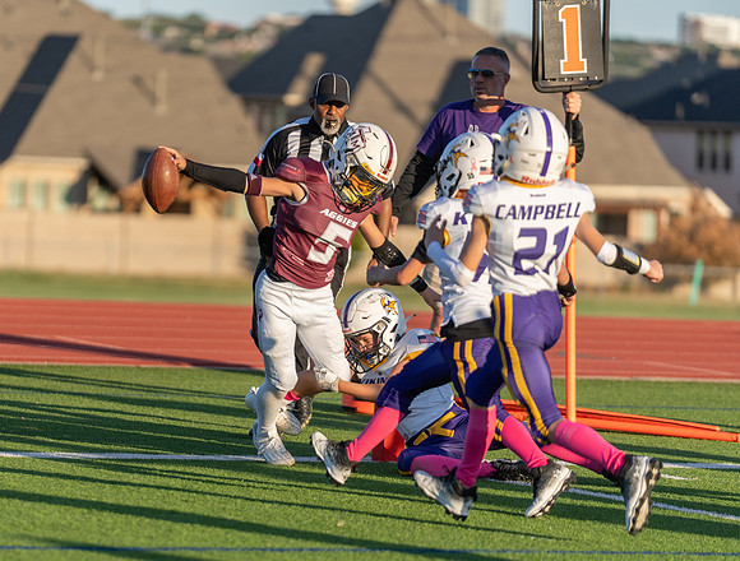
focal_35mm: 258
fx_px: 5528
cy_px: 332
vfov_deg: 5.8
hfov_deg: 7.7
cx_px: 243
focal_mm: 200
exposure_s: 1/1250
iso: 125
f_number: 2.8
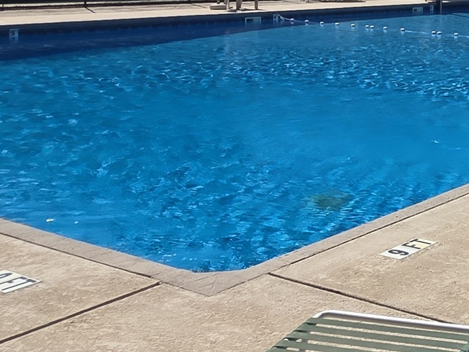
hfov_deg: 27.2
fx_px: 759
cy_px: 9
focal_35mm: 56
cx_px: 648
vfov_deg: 25.0
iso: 40
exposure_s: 1/4313
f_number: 1.9
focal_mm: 2.2
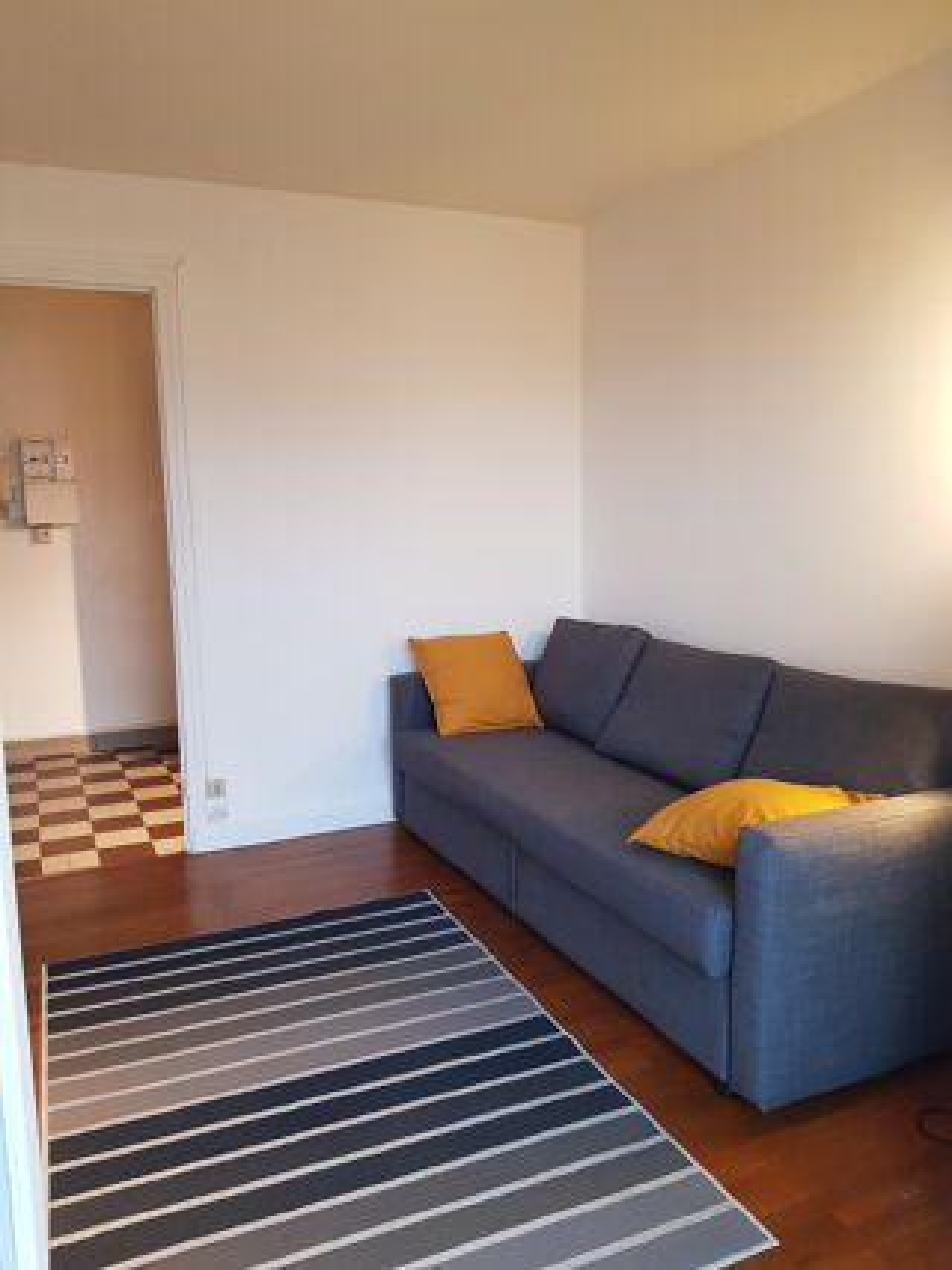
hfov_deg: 53.0
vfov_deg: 67.3
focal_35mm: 26
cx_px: 476
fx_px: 954
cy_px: 635
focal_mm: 4.2
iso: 160
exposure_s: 1/33
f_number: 1.7
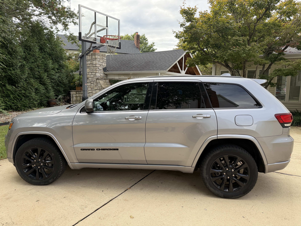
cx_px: 150
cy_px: 113
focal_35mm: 24
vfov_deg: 56.8
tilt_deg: -8.0
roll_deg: -0.6
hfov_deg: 71.6
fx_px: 209
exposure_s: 1/1122
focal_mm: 6.76
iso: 100
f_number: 1.78
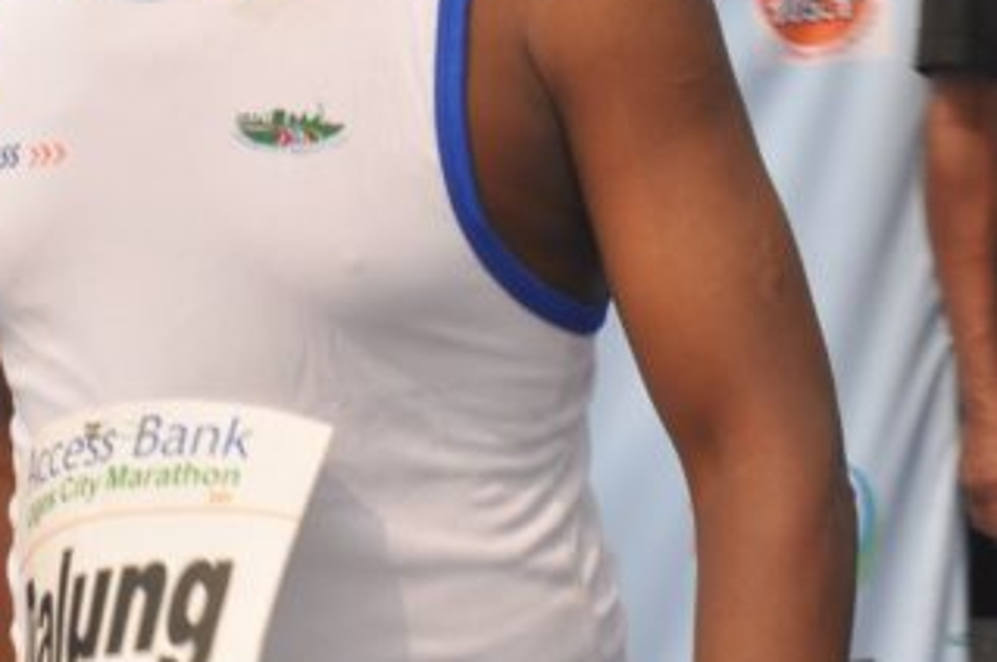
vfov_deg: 4.9
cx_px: 403
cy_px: -50
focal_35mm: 282
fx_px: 7802
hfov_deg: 7.3
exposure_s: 1/125
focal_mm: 78
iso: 200
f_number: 20
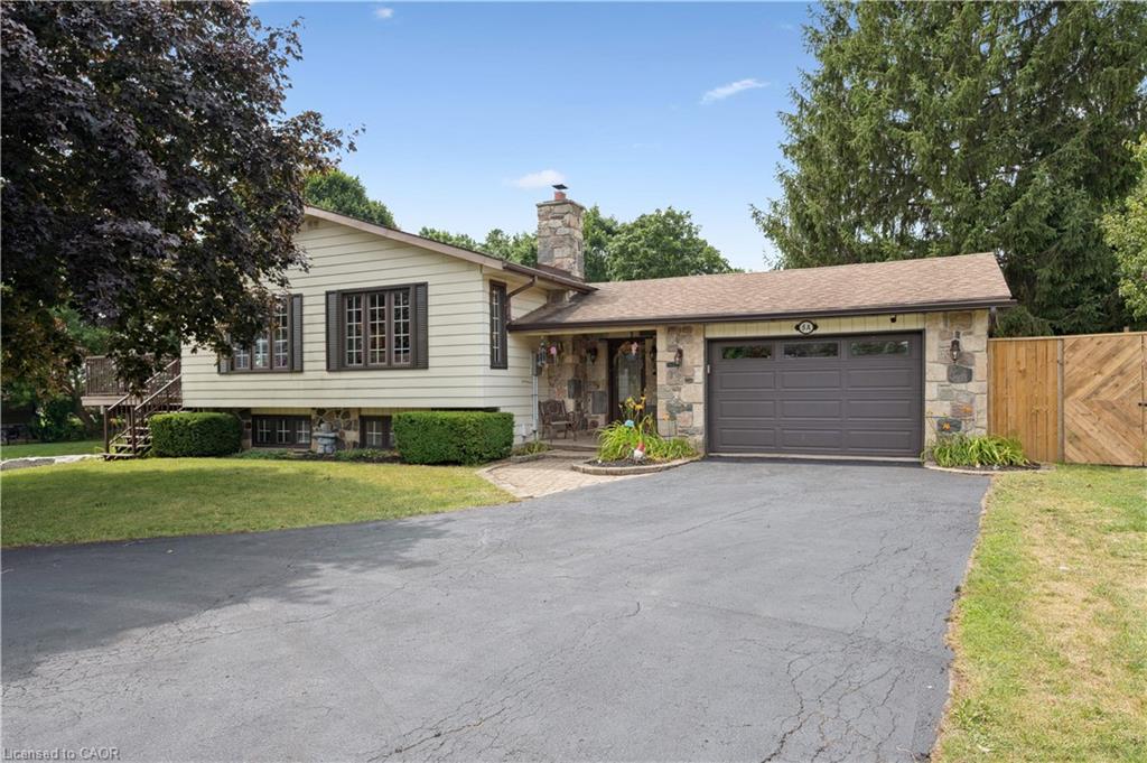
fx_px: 716
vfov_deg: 56.1
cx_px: 574
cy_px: 382
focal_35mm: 22
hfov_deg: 77.4
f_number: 7.1
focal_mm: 22.5
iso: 100
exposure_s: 1/250
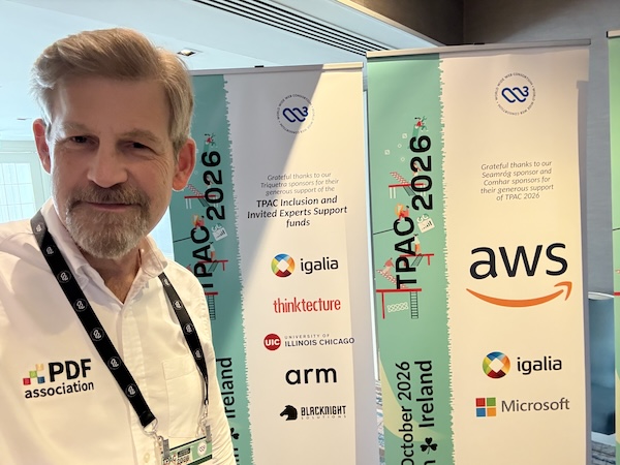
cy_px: 232
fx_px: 412
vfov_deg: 58.9
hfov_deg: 73.9
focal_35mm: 23
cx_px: 310
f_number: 1.9
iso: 400
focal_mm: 2.69
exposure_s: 1/25
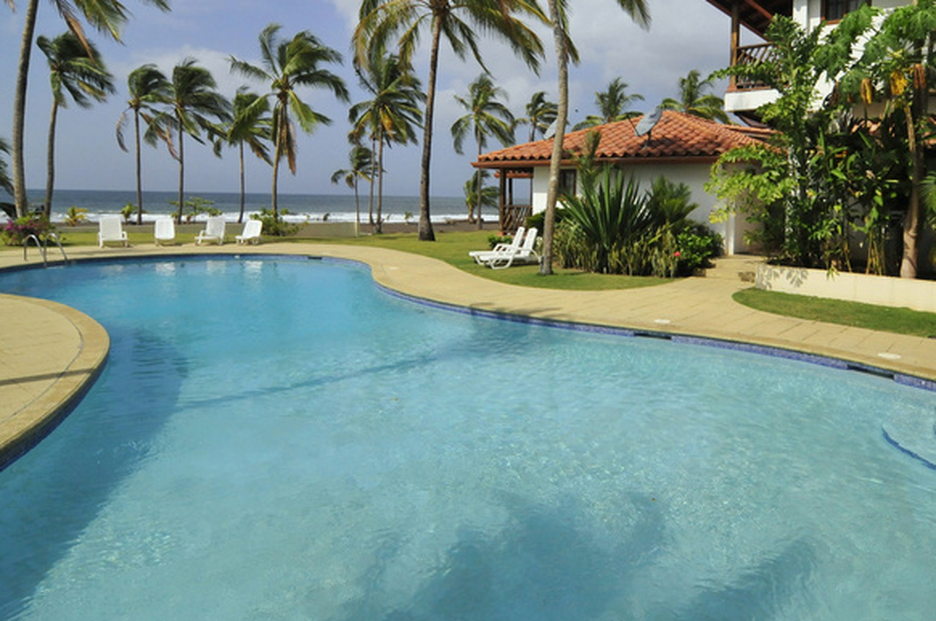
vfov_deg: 54.5
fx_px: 589
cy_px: 208
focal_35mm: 23
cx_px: 547
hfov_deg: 76.3
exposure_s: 1/8000
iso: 1000
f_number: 6.3
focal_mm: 11
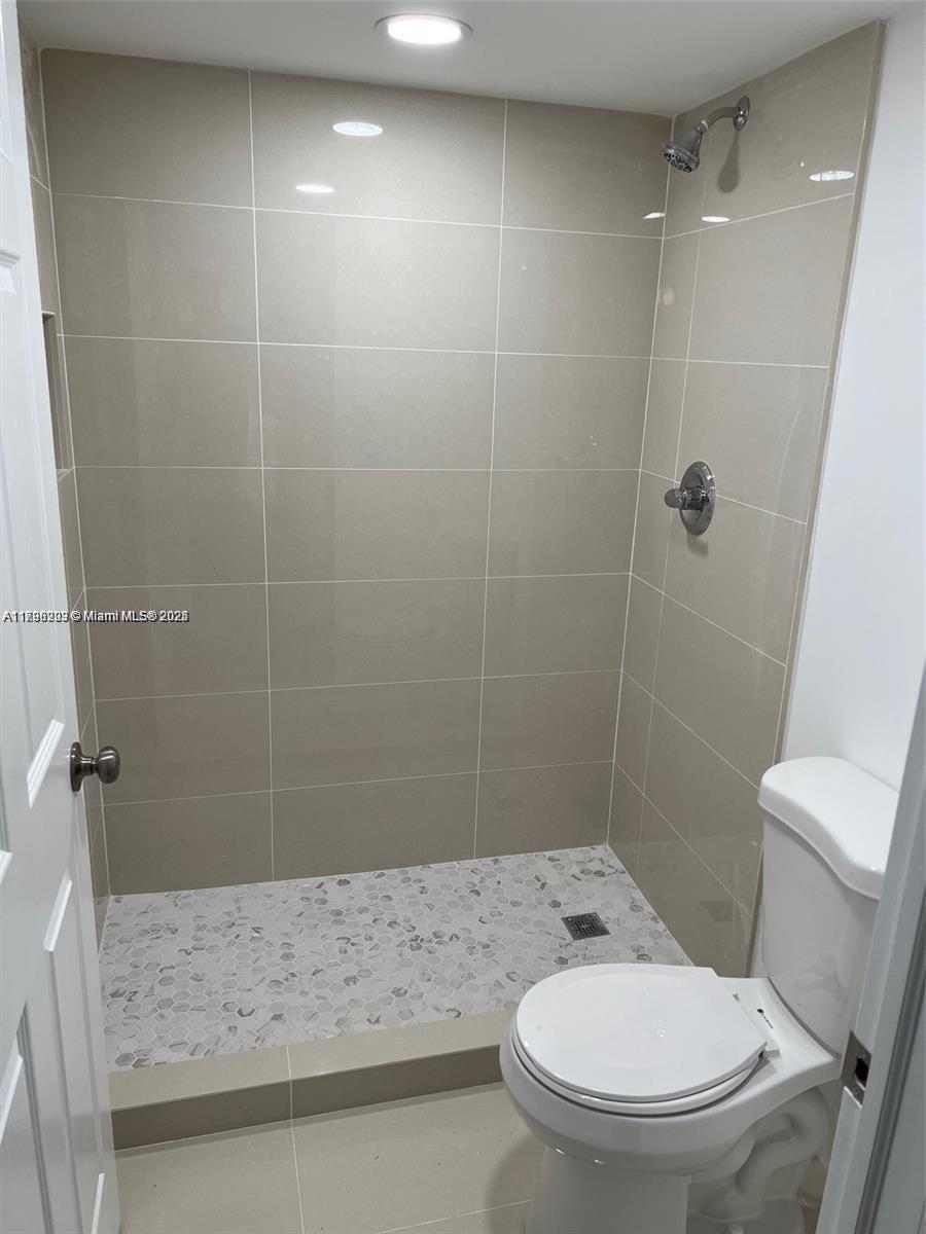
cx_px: 463
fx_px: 927
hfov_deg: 53.1
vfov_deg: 67.3
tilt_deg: -16.0
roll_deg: -2.4
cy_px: 617
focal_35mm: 26
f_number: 1.5
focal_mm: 5.7
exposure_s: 1/120
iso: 50
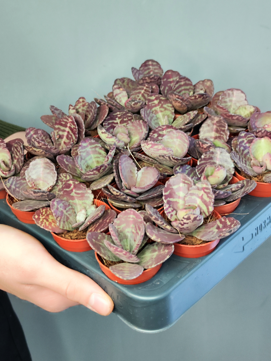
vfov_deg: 73.9
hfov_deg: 58.9
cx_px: 136
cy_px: 180
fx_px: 240
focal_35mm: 23
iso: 1838
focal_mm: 7.01
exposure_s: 1/46.7
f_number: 1.69
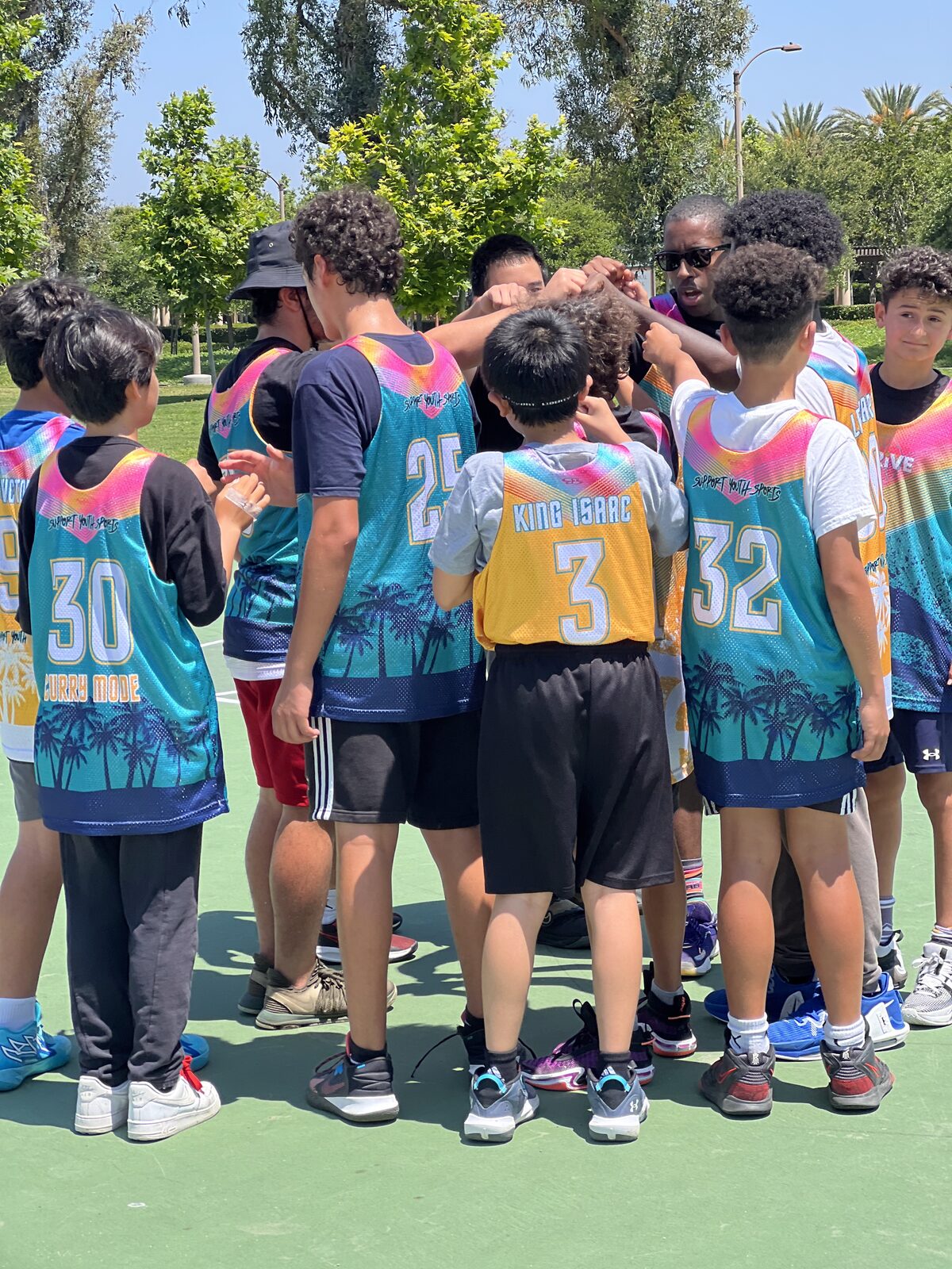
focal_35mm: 77
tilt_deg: -3.6
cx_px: 476
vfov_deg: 25.3
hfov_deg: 19.1
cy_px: 634
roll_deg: +4.7
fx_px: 2824
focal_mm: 9
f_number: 2.8
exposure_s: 1/270
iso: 25
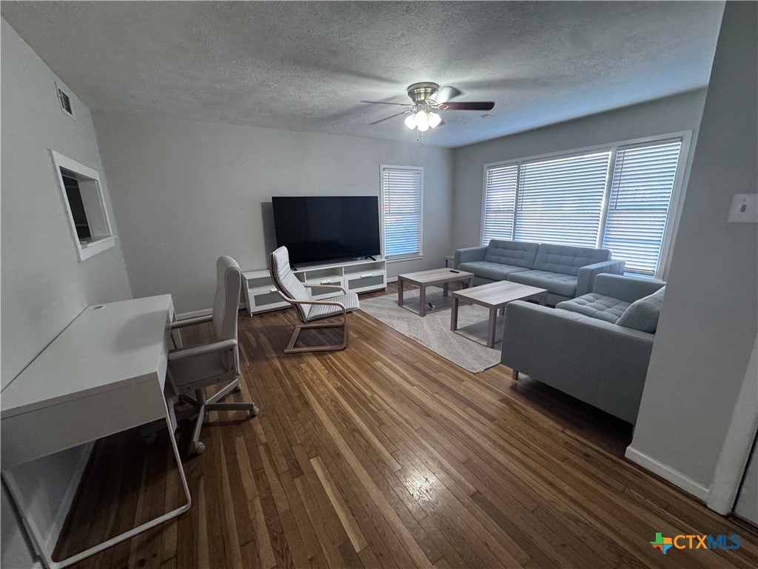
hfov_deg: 102.1
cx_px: 379
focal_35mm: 14
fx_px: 307
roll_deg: +1.7
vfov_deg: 85.7
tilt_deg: -14.2
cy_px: 284
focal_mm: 2.22
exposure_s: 1/60
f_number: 2.2
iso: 250
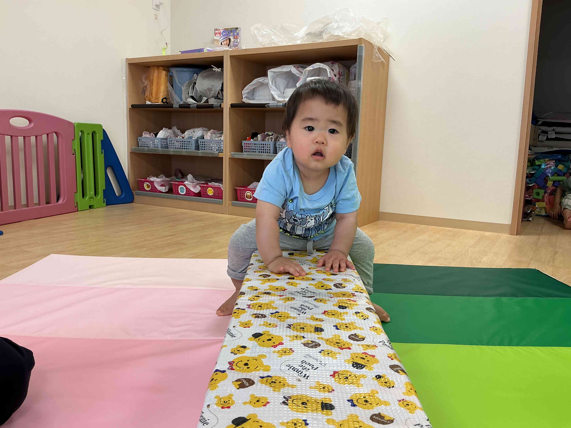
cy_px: 214
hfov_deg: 61.7
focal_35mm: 29
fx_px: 478
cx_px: 286
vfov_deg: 48.2
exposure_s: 1/120
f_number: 1.8
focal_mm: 3
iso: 32
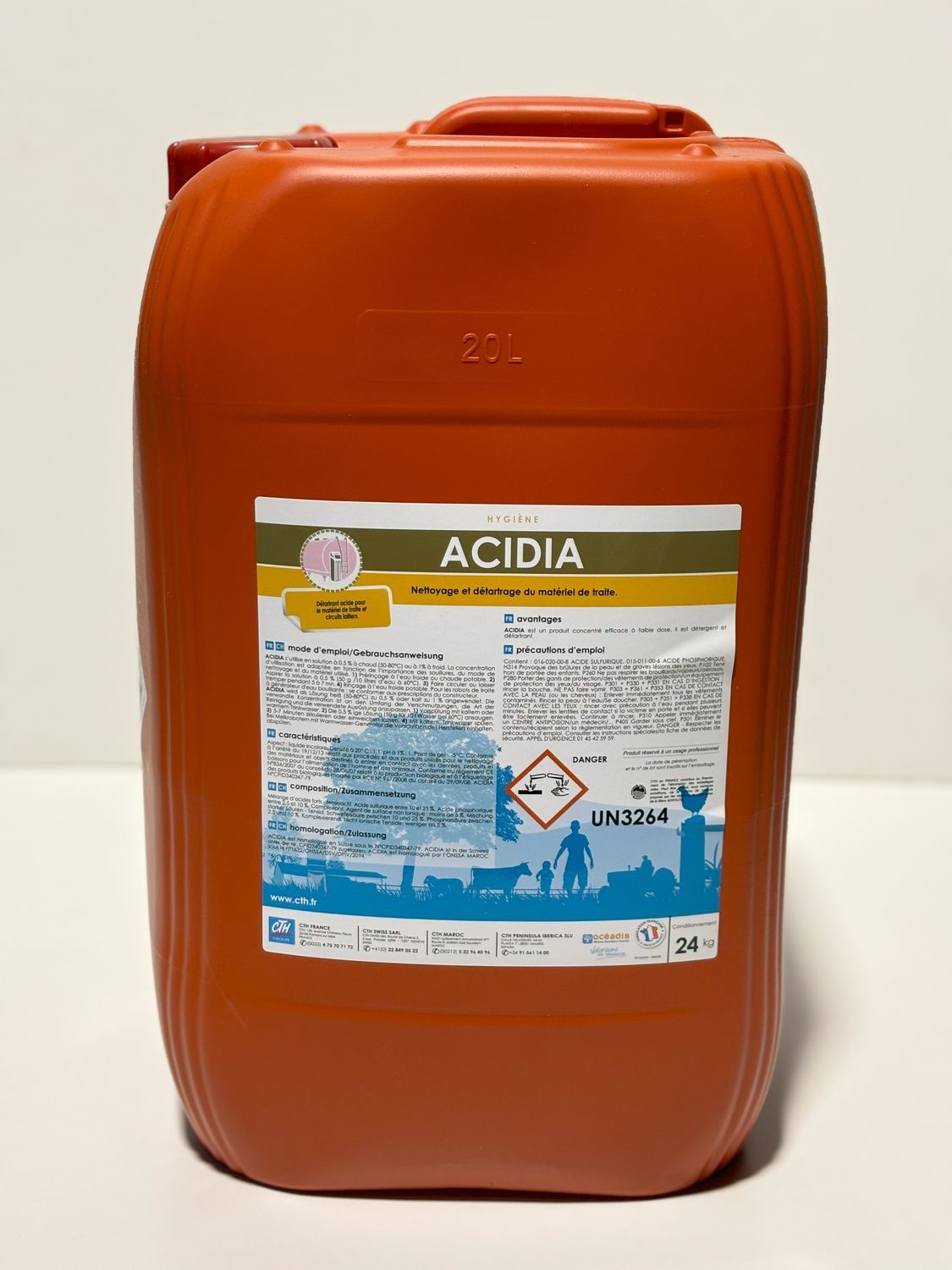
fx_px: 1907
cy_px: 635
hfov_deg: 28.0
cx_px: 476
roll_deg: -0.9
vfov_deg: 36.8
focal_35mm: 52
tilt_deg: -16.0
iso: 80
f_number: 1.6
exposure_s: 1/50
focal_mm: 5.96
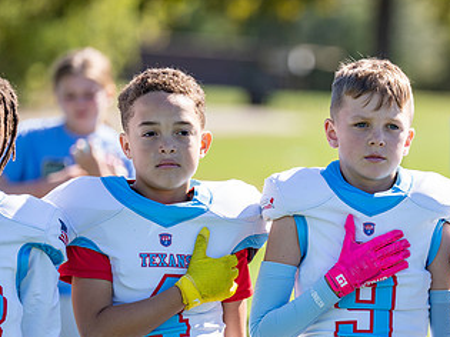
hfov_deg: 5.9
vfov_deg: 4.4
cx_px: 361
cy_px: 230
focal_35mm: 336
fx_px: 4366
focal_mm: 160
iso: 125
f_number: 2.8
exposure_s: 1/1000
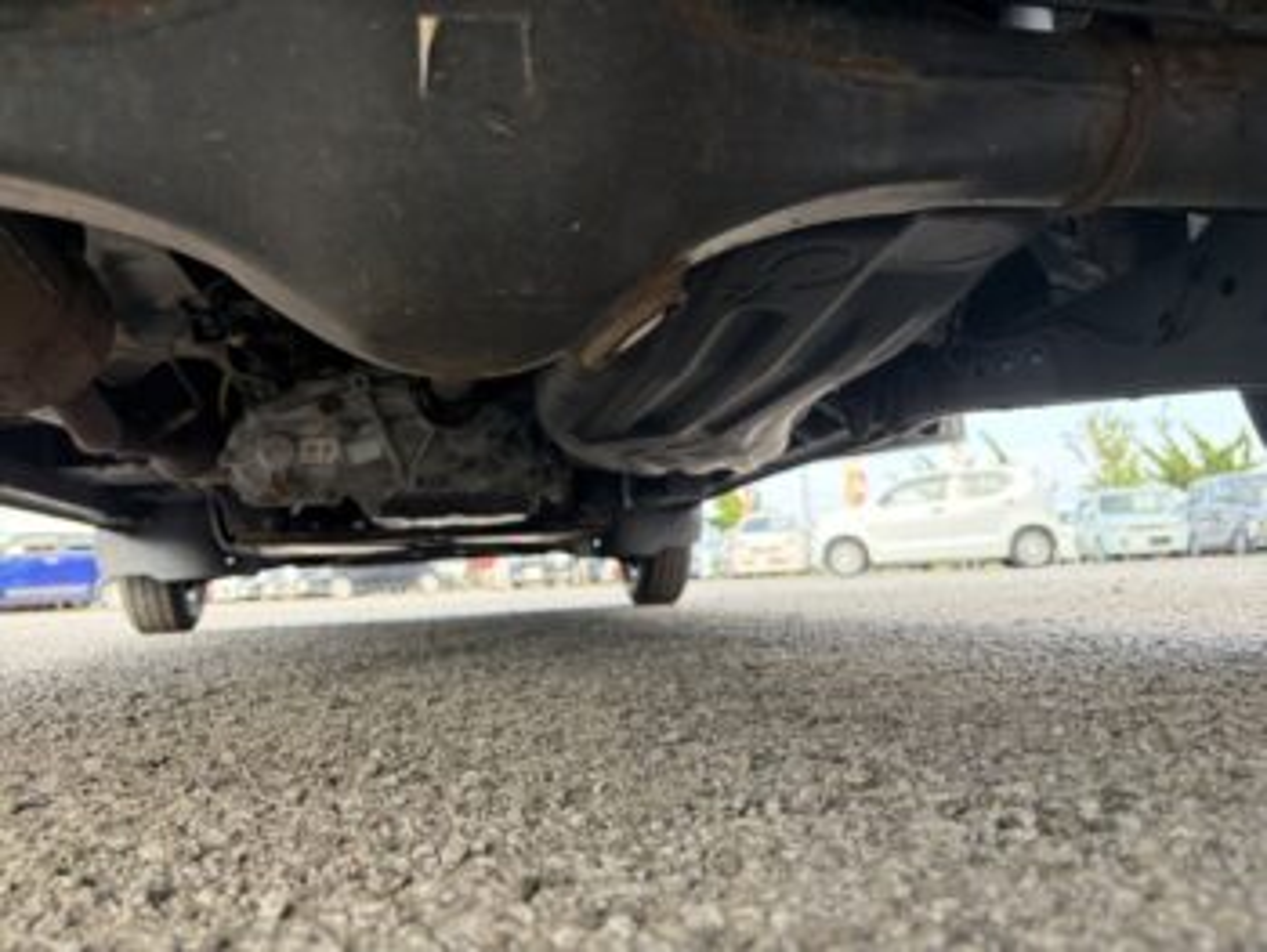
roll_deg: +2.5
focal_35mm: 26
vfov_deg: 53.1
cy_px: 476
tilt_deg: +5.1
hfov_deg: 67.3
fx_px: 952
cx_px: 634
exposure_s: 1/160
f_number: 1.6
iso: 125
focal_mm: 5.96
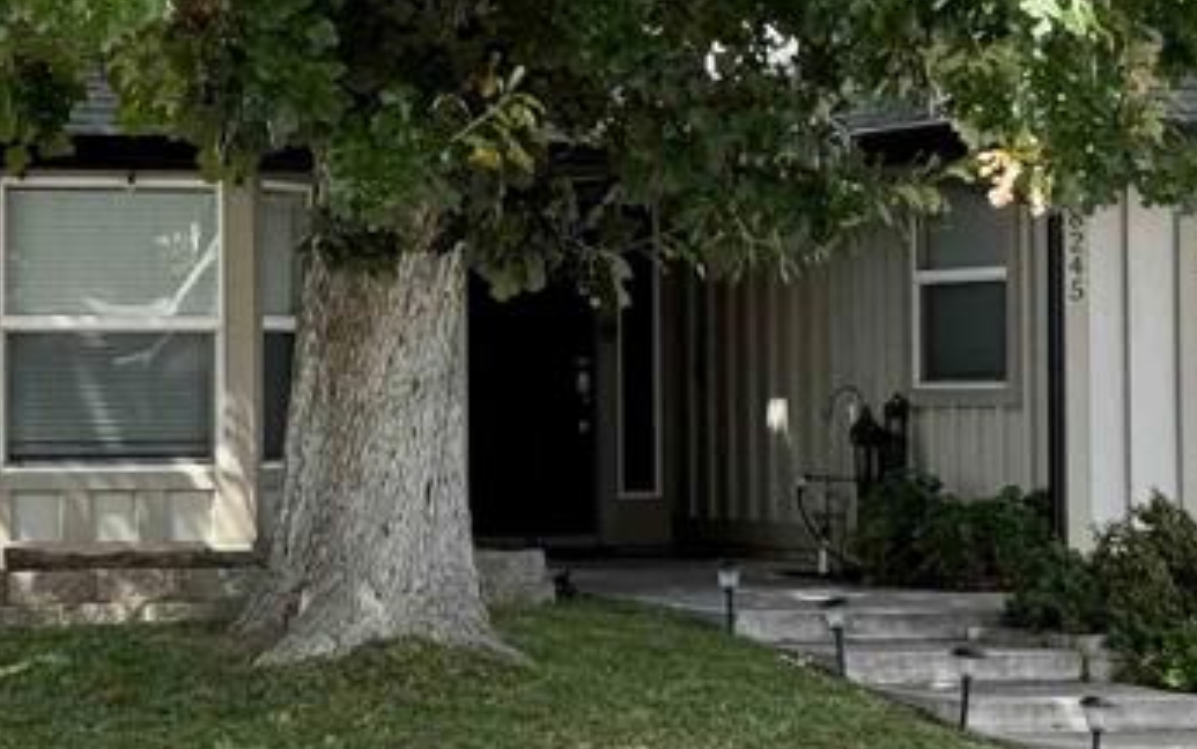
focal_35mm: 151
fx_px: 4928
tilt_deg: +4.3
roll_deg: +0.3
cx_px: 496
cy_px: 94
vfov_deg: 8.7
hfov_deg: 13.8
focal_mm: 6.76
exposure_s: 1/1185
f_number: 1.78
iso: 100
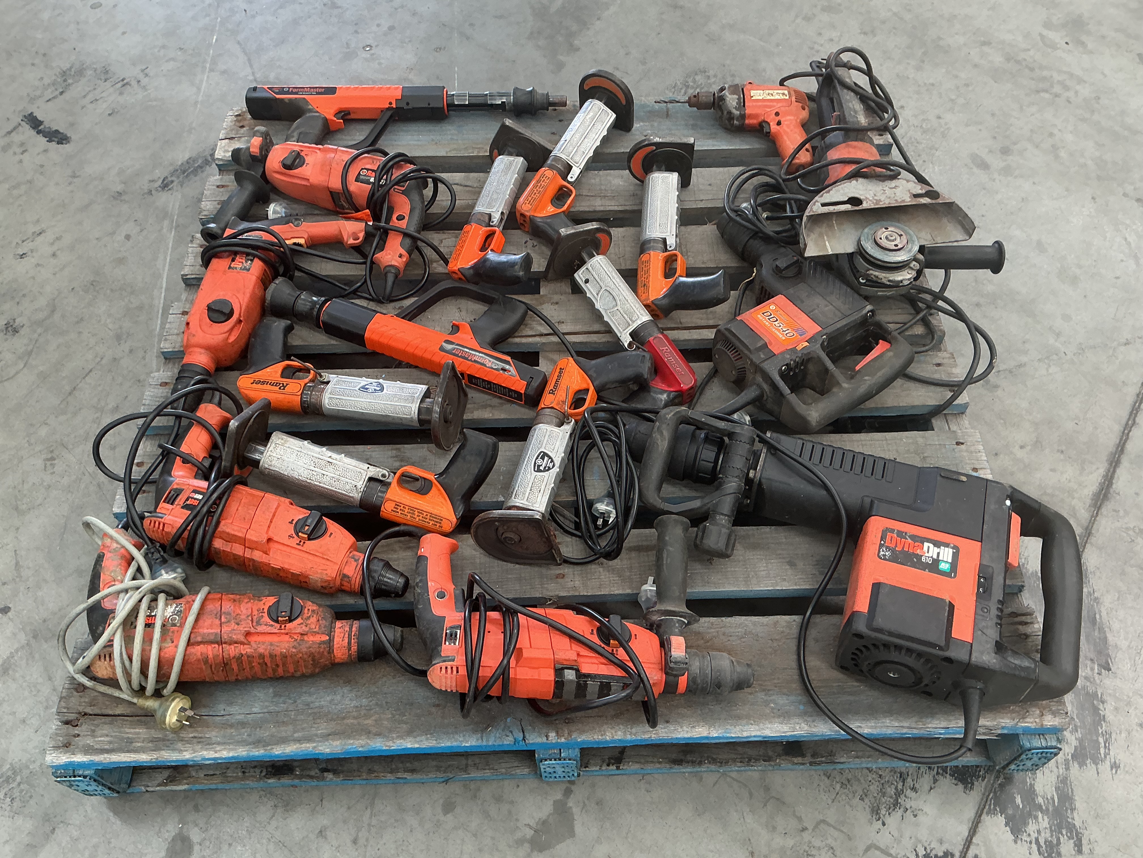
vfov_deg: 48.2
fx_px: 958
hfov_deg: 61.7
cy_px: 429
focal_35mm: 29
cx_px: 572
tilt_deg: -56.1
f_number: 1.8
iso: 32
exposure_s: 1/50
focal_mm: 3
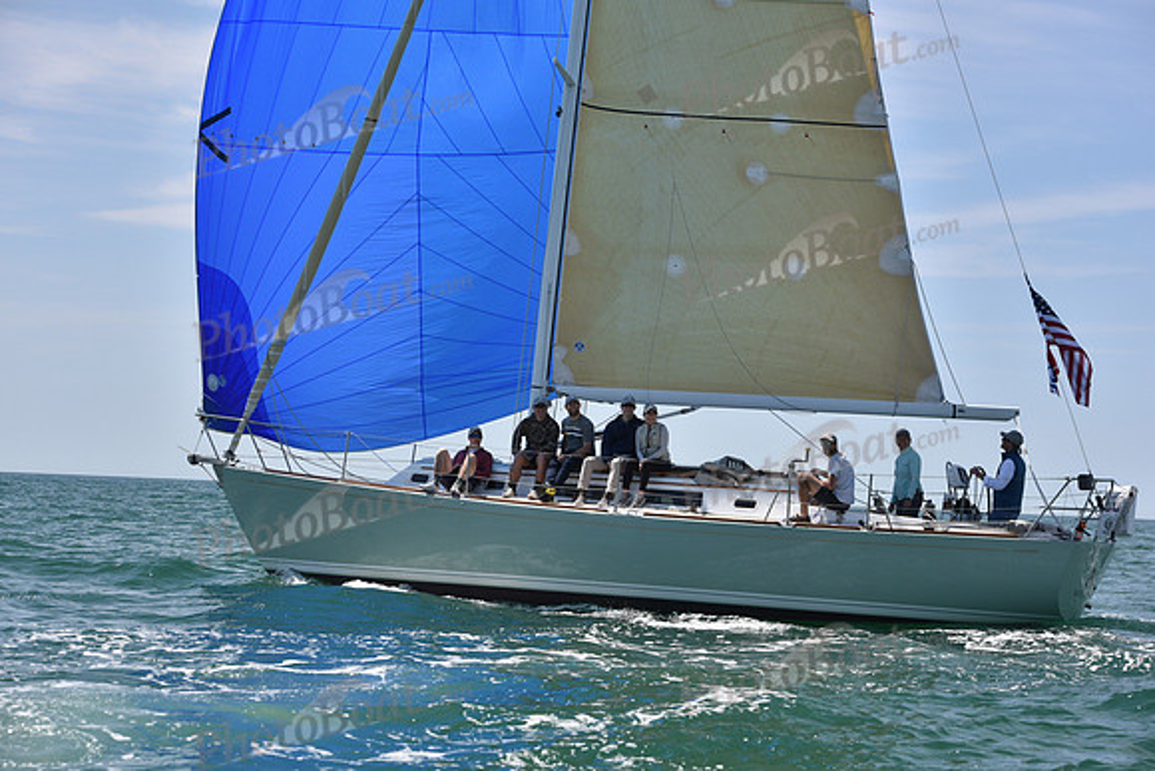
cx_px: 578
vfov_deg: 16.7
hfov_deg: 24.8
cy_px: 386
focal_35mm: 82
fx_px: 2631
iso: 400
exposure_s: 1/800
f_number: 6.3
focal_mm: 82
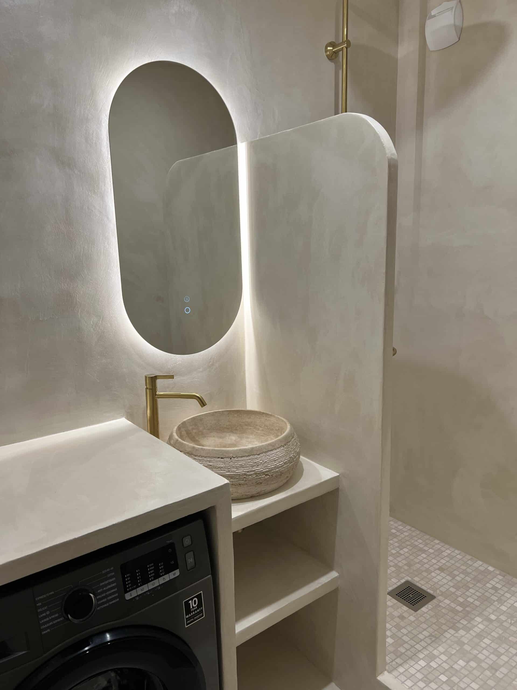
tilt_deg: -10.6
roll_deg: +1.6
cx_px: 258
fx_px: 518
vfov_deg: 67.3
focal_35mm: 26
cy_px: 345
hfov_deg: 53.1
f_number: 1.5
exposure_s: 1/100
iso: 100
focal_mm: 5.7
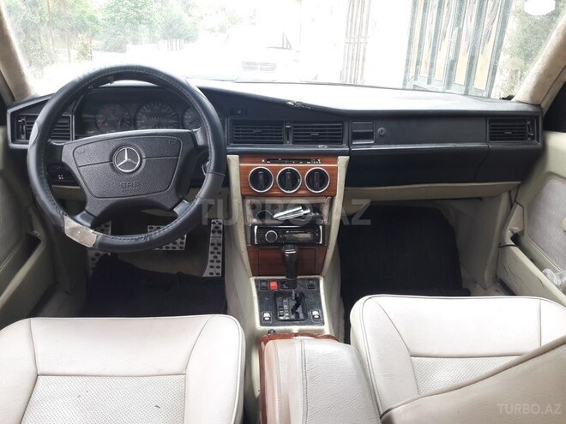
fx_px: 458
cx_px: 283
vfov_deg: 49.7
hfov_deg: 63.4
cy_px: 212
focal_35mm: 28
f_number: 1.9
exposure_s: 1/100
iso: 64
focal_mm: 3.7
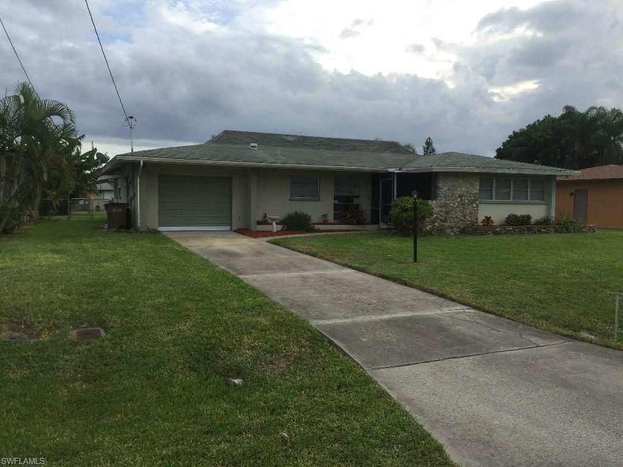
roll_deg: -2.0
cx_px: 312
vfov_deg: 48.2
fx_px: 522
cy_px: 234
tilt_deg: -2.3
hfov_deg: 61.7
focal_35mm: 29
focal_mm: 4.15
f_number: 2.2
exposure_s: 1/659
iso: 32
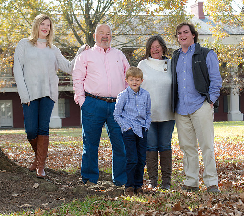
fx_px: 871
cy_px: 108
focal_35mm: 116
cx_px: 116
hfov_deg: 15.9
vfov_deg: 14.1
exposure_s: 1/100
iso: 160
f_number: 6.3
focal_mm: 92
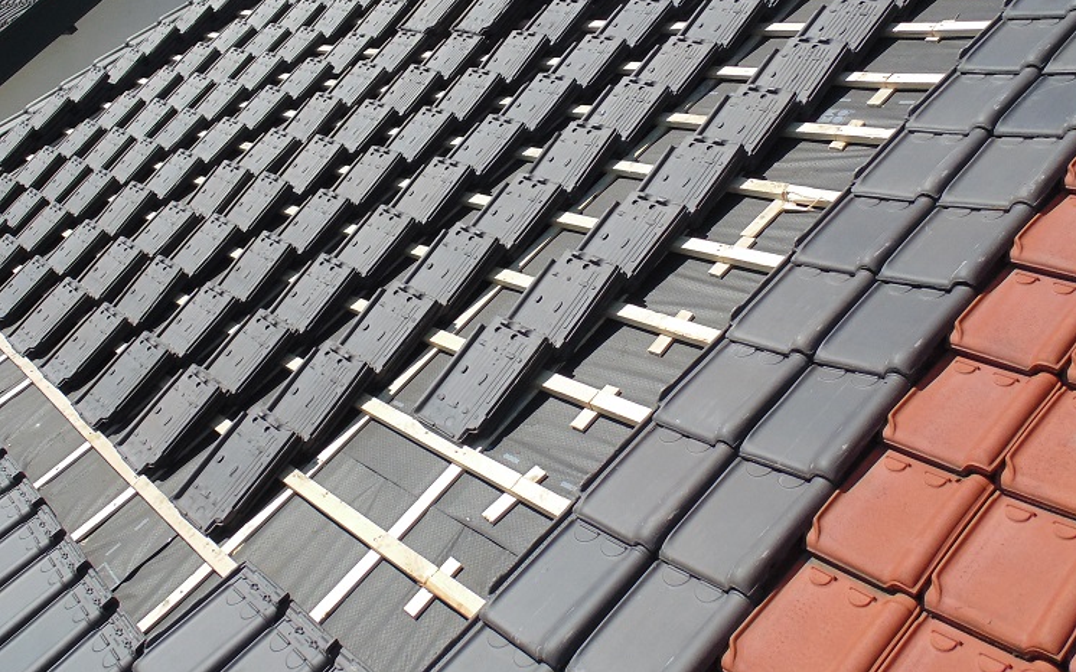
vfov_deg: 39.1
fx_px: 938
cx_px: 450
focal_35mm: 32
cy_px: 238
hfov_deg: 59.3
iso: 80
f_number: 9.7
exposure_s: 1/125
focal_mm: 4
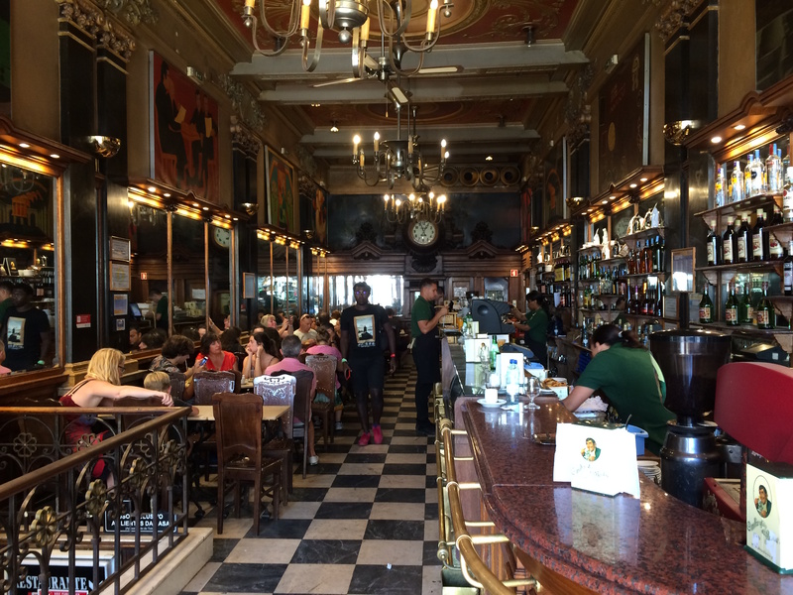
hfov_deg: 61.7
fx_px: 664
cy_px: 298
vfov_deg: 48.2
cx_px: 396
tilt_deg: -3.1
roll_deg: +0.7
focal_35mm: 29
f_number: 2.2
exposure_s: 1/33
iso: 125
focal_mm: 4.15
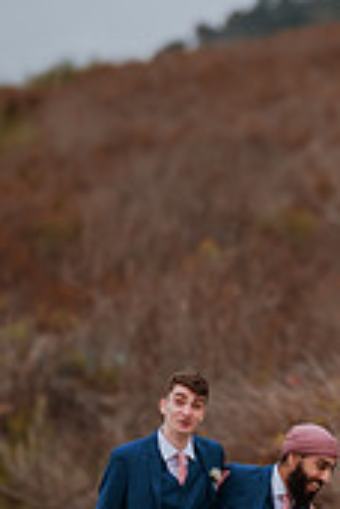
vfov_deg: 5.8
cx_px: 413
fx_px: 5029
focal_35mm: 355
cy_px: 369
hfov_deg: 3.9
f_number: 1.8
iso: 400
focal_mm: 135
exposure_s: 1/3200
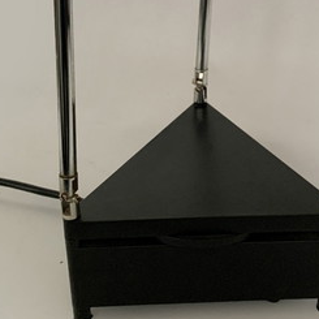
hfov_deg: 26.6
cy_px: 32
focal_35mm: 64
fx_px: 667
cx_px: 232
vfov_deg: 26.0
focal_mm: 4.25
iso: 250
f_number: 1.8
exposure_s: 1/60
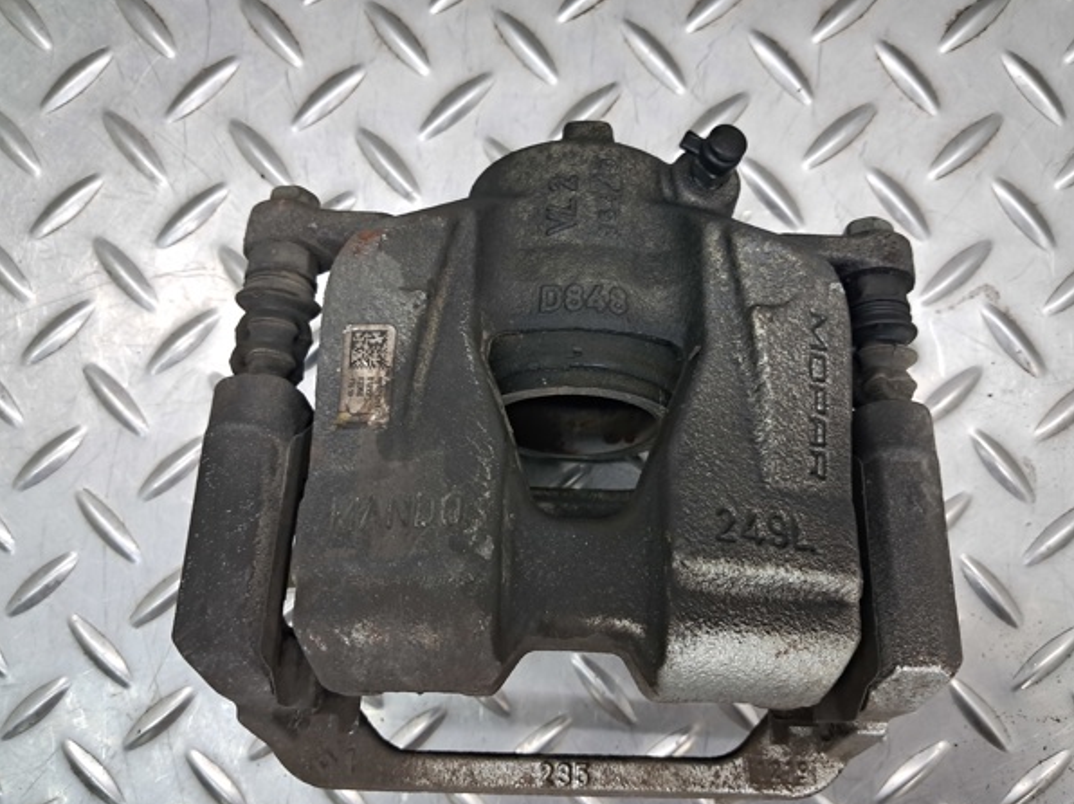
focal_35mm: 29
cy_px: 419
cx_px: 559
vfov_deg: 48.2
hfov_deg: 61.7
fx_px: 899
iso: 125
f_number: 1.8
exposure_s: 1/50
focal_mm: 4
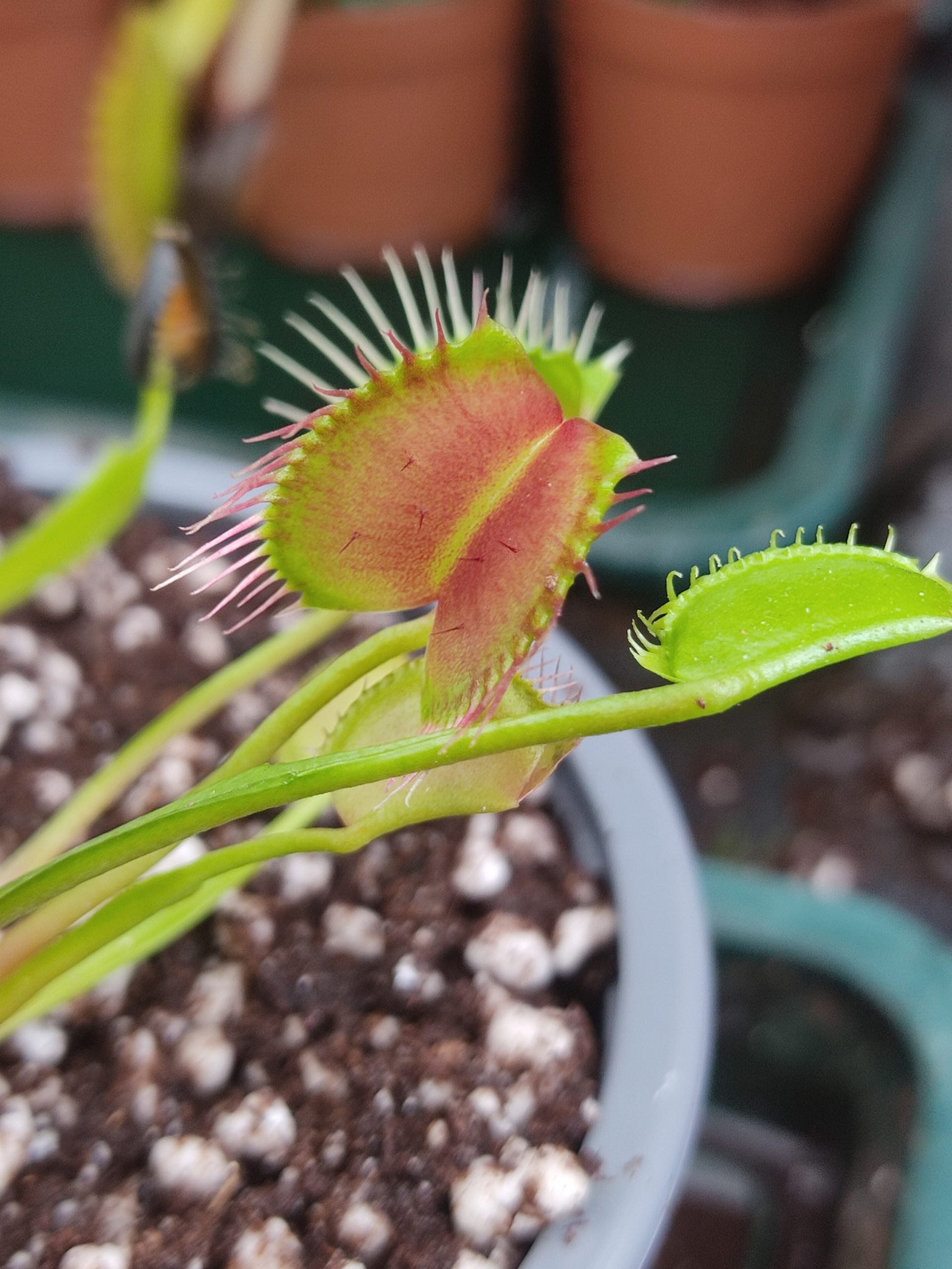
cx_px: 476
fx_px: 953
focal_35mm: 26
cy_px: 634
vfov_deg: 67.3
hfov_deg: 53.1
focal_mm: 4.74
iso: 172
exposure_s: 1/33
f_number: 1.79
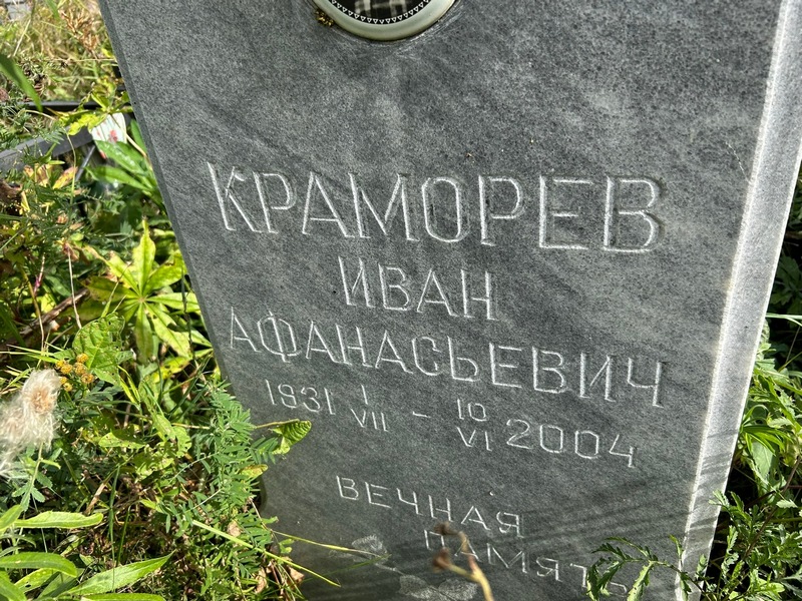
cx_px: 401
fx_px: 602
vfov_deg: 53.1
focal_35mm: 26
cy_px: 300
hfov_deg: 67.3
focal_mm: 5.7
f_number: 1.5
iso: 50
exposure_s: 1/1669
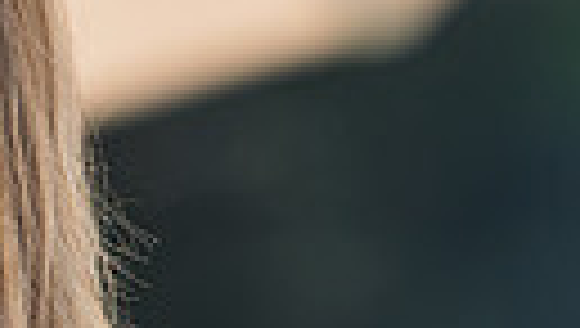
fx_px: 21685
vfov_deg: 0.9
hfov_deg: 1.5
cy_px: 285
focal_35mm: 1408
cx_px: -432
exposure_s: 1/640
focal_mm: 200
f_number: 4
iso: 200
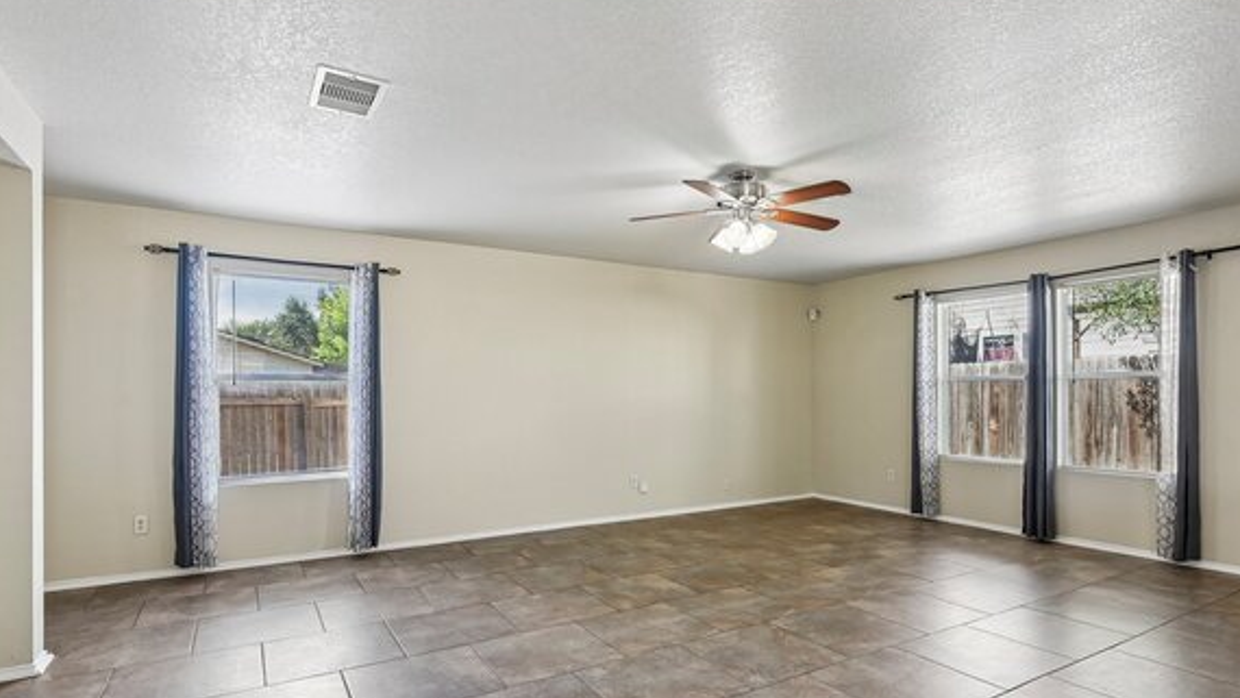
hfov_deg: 86.5
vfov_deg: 55.7
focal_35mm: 20
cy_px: 397
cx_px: 655
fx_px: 658
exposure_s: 1/15
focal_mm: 17
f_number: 8
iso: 800
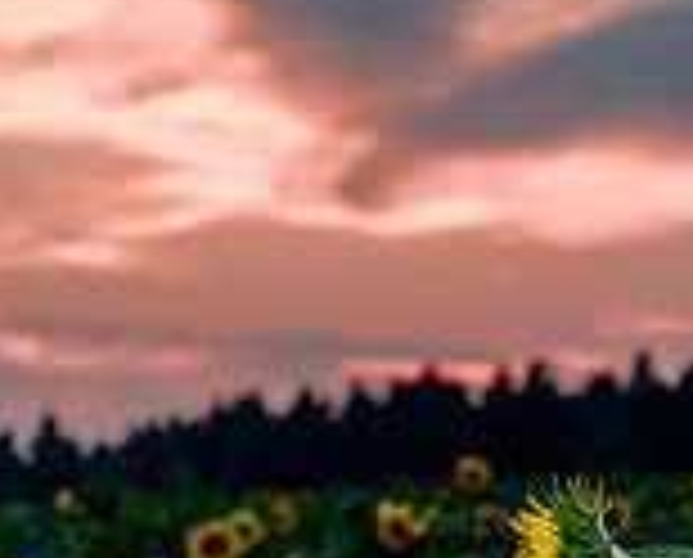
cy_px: 695
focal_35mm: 134
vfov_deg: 11.3
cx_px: -513
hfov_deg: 13.1
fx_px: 2755
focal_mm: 38
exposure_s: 1/60
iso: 64
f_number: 3.5
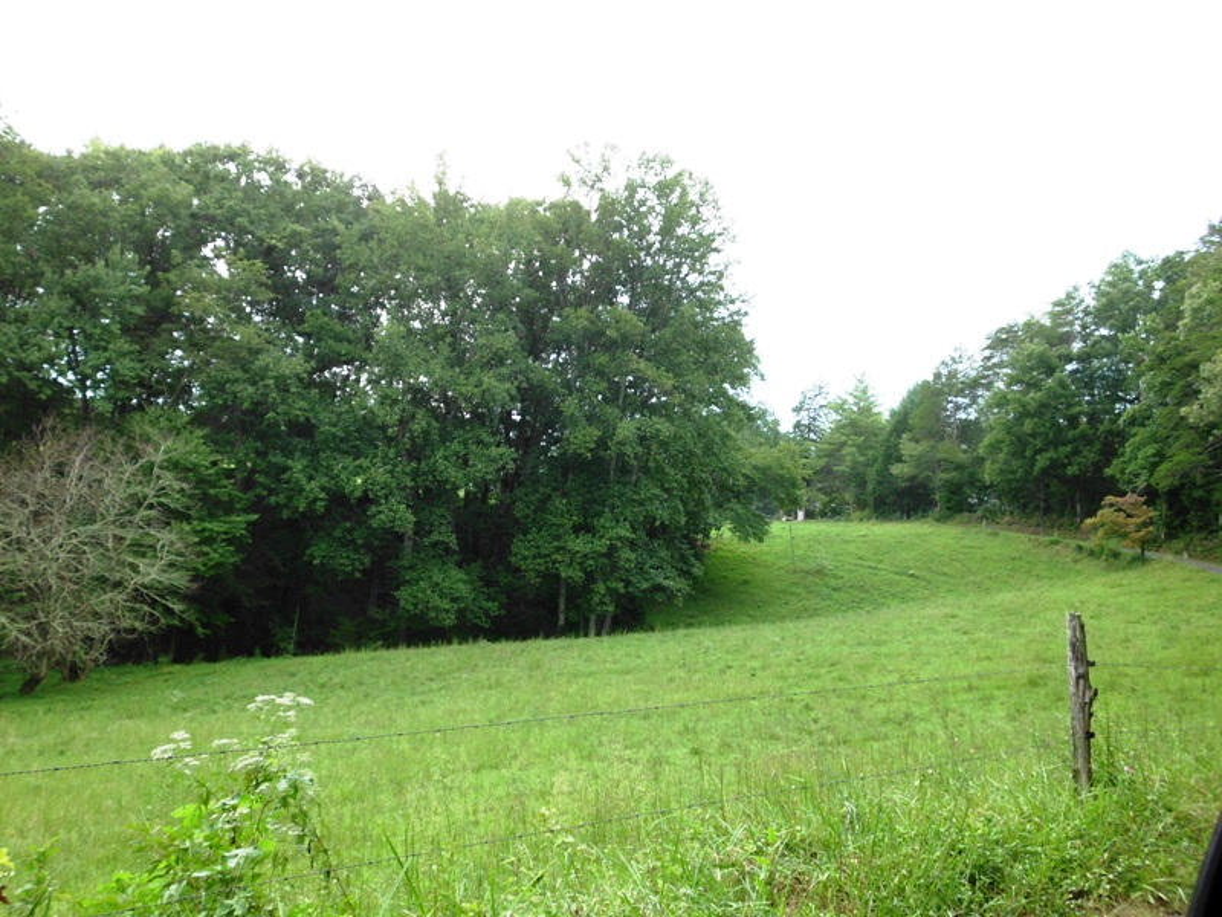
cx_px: 611
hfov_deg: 51.4
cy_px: 458
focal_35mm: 36
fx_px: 1271
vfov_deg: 39.7
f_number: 3.2
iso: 100
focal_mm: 6.57
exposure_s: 1/94
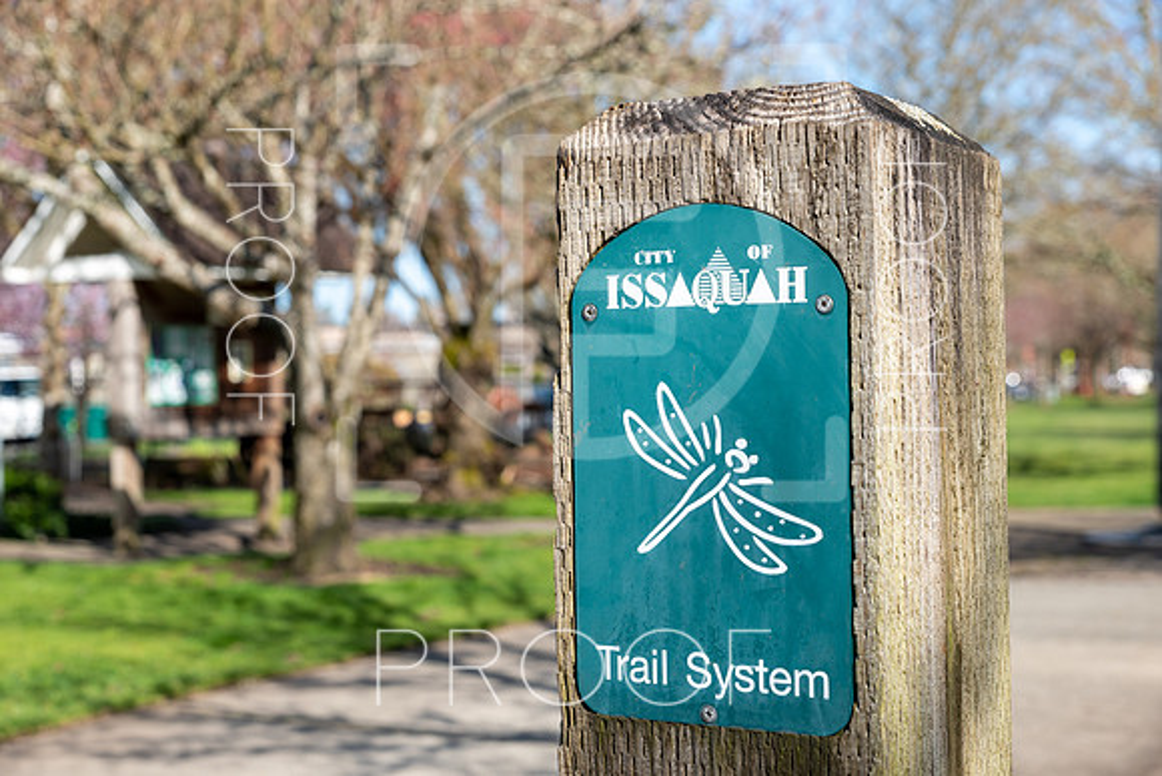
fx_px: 1937
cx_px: 581
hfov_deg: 33.4
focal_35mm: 60
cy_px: 388
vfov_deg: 22.6
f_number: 9
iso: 160
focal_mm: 60
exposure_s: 1/250
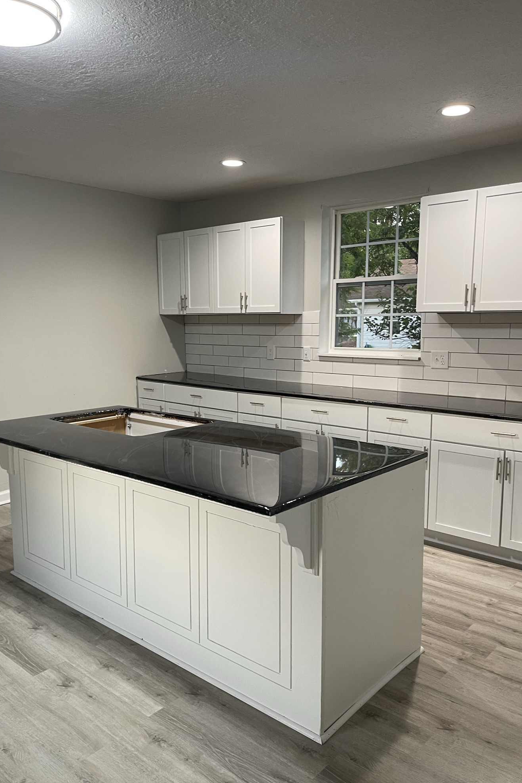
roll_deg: -0.5
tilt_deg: -6.9
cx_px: 241
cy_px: 398
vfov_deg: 65.5
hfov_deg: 46.4
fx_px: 609
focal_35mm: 28
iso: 125
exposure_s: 1/60
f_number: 1.6
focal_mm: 5.1
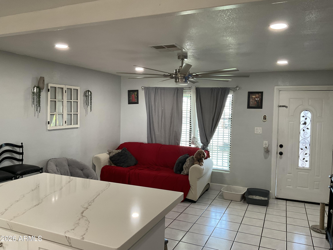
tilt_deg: -3.6
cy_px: 125
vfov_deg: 48.2
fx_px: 279
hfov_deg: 61.7
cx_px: 166
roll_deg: -1.9
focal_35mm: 29
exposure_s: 1/60
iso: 64
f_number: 1.8
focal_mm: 3
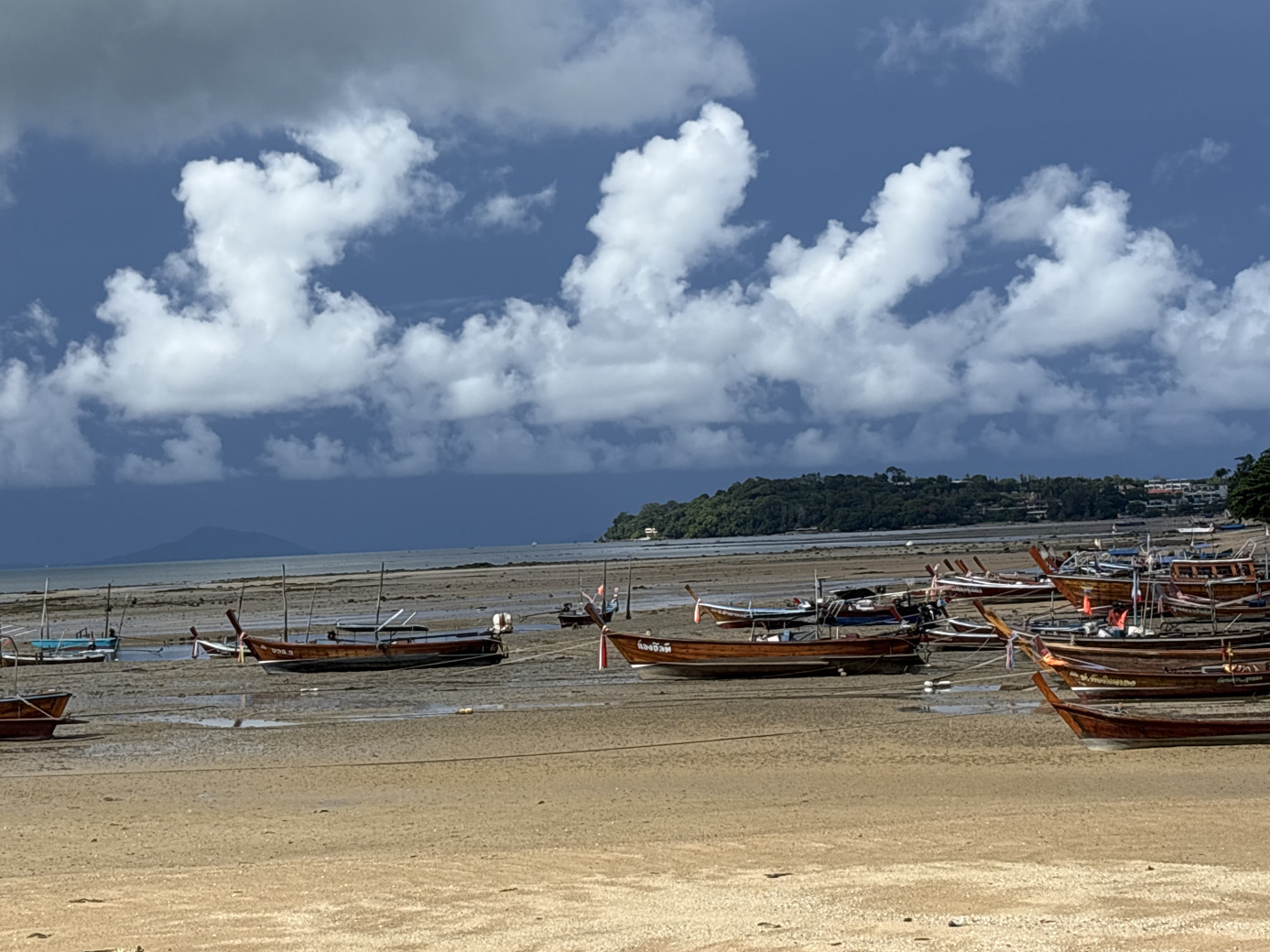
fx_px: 2751
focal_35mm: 75
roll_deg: +2.9
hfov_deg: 25.9
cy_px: 426
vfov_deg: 19.6
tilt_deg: +1.1
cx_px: 490
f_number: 1.6
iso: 40
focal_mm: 5.96
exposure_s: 1/4425
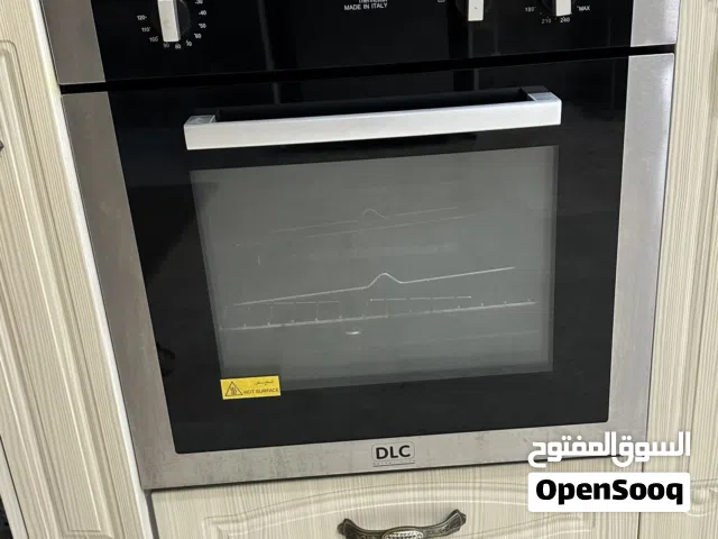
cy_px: 270
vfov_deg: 56.8
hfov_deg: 71.6
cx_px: 359
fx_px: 498
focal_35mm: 24
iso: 200
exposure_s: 1/100
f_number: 1.78
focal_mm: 6.86
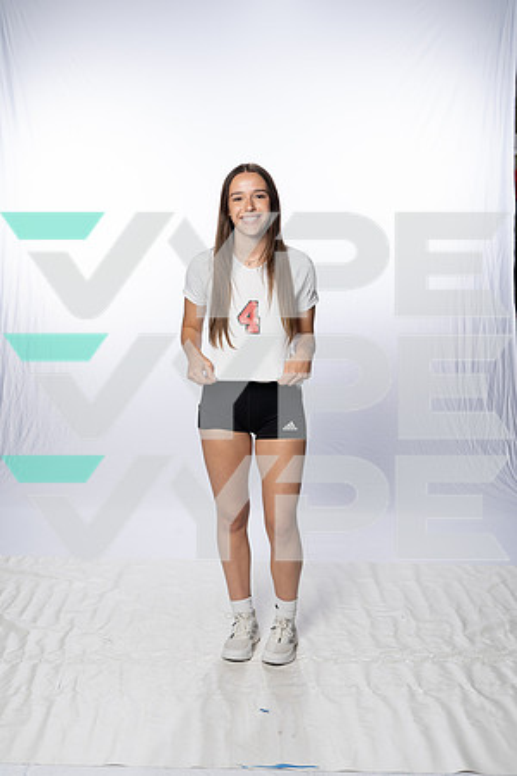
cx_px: 258
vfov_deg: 41.9
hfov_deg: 28.6
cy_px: 388
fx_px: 1012
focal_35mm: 47
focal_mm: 47
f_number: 8
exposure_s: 1/250
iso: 640
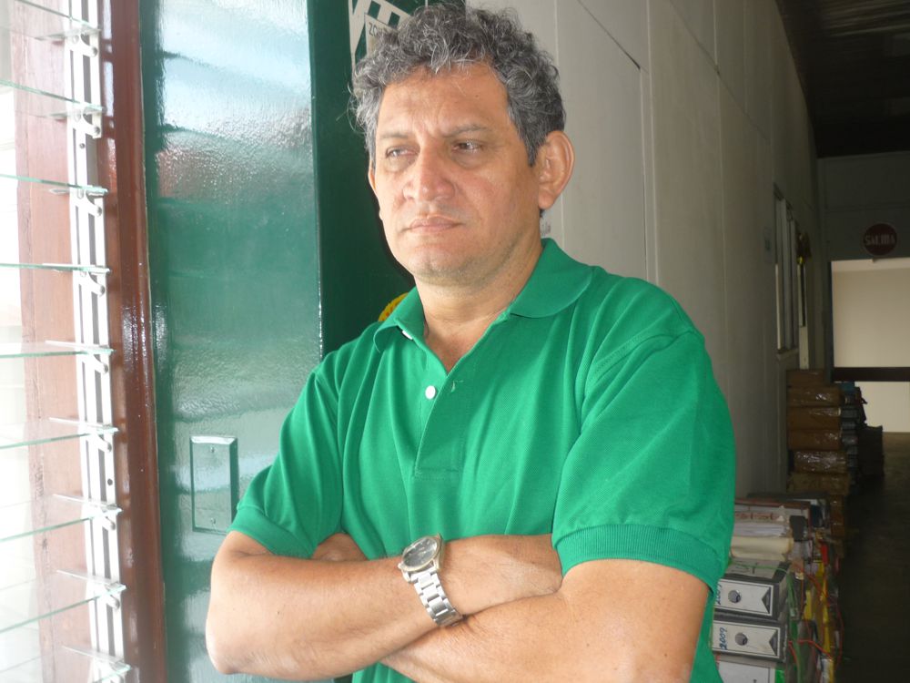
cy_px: 342
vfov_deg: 42.9
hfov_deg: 55.4
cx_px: 455
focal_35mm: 33
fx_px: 868
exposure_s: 1/30
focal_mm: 5.5
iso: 100
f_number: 2.8
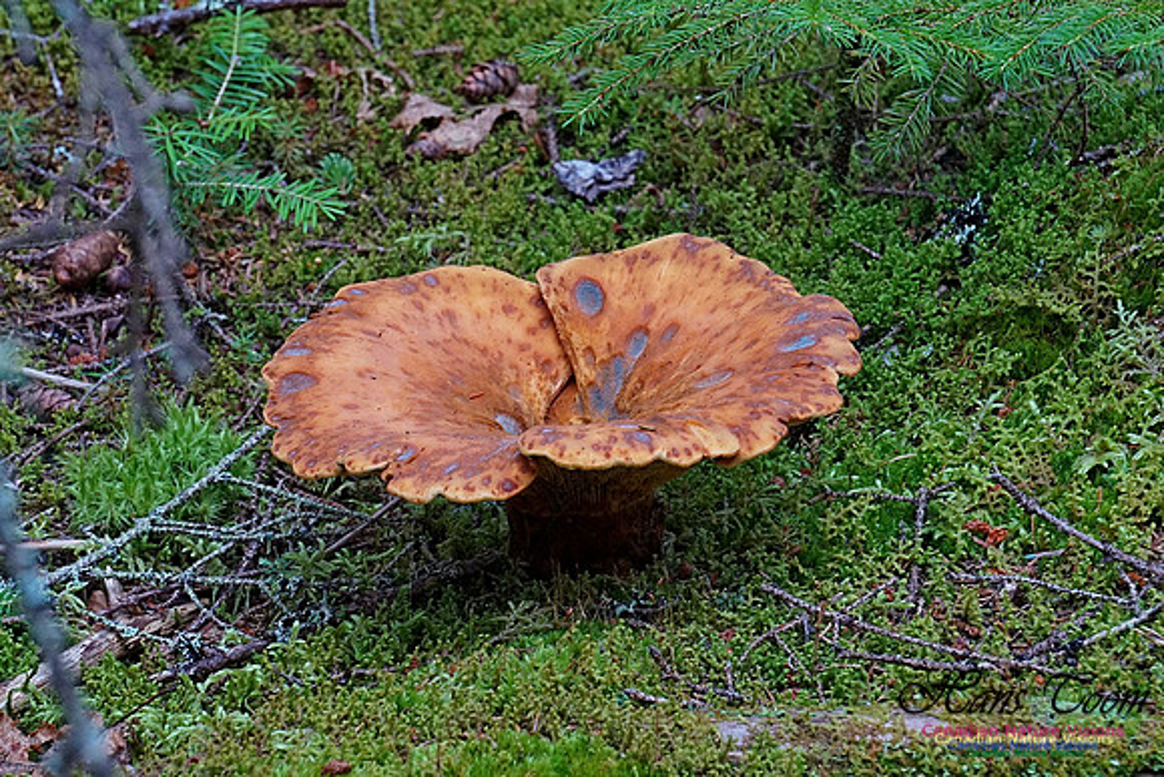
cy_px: 388
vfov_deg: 4.4
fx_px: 10187
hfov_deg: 6.5
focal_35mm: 315
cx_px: 582
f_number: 13
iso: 1000
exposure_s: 1/50
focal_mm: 210
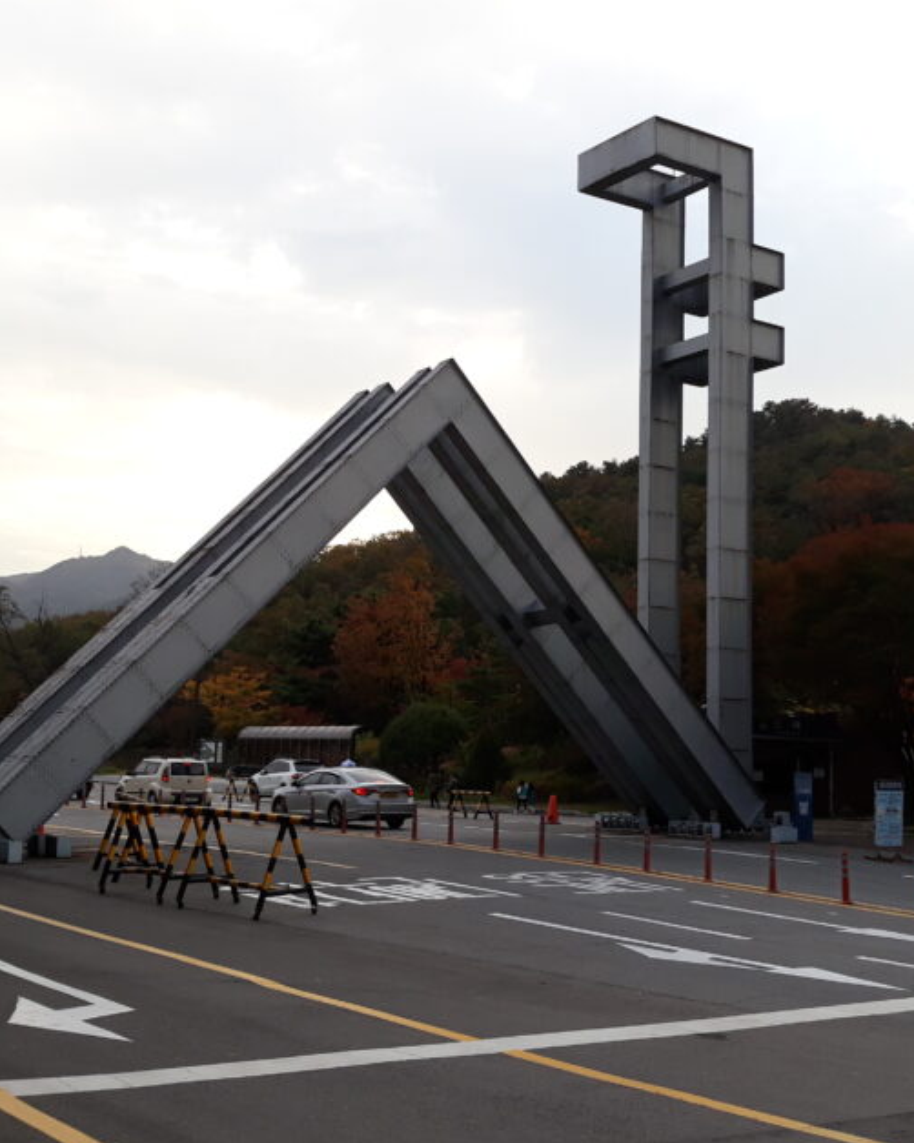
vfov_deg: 42.9
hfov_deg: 34.8
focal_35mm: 43
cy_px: 592
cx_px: 523
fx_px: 1455
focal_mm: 3.71
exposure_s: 1/277
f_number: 1.7
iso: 40
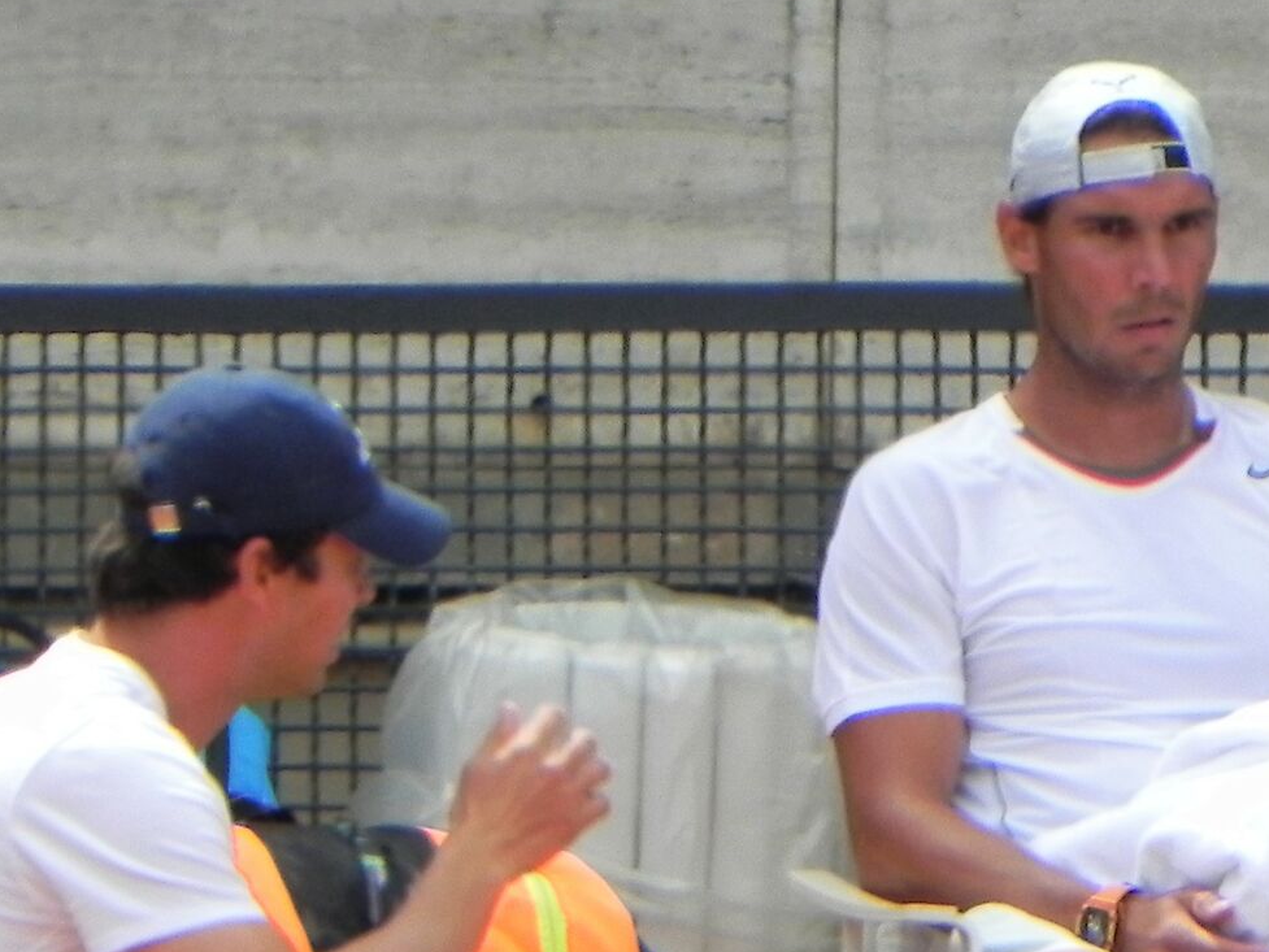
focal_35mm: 1666
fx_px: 61082
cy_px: 971
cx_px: 1200
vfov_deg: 0.9
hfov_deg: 1.2
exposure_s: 1/344
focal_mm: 120
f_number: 6.3
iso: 160
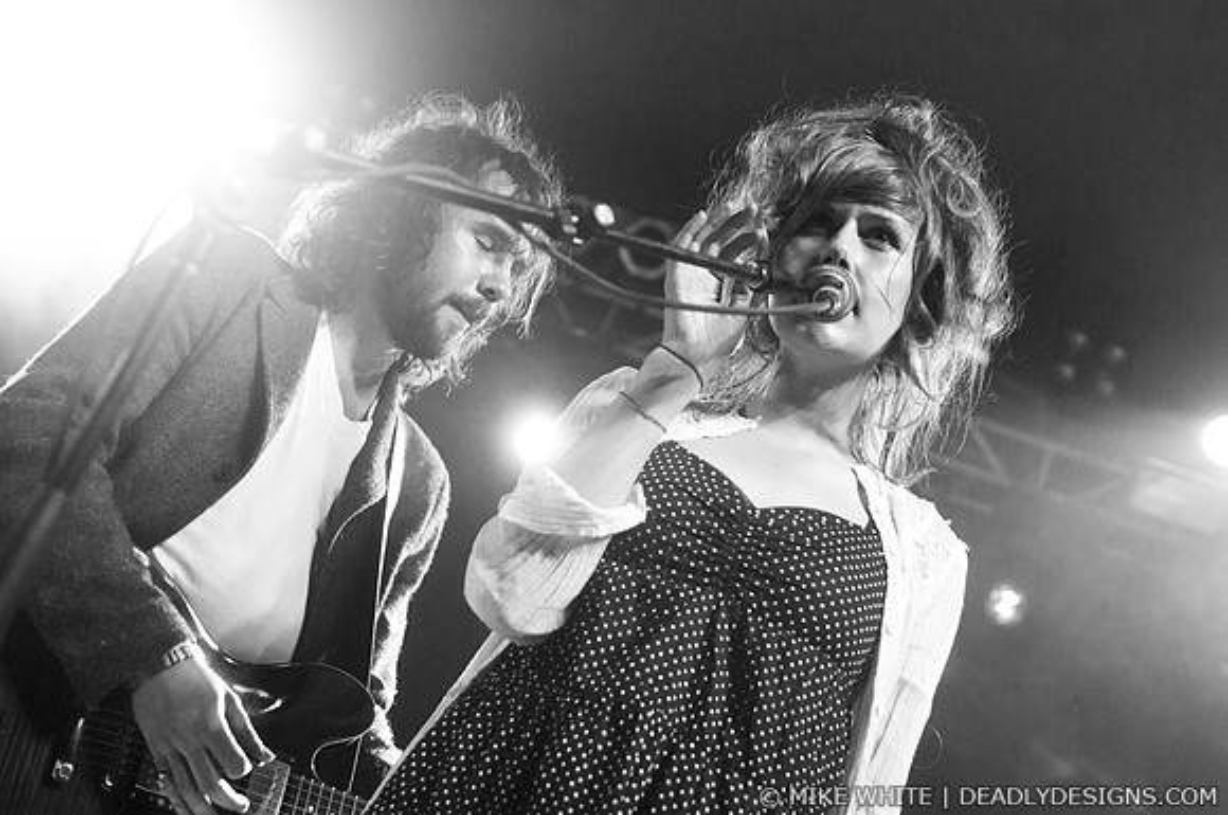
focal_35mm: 52
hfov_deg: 37.9
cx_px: 614
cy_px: 408
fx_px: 1788
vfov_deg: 25.7
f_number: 3.8
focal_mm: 35
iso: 1250
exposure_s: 1/250
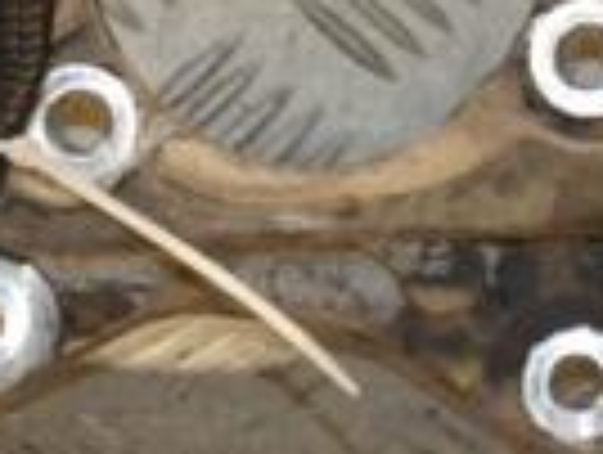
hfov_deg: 4.9
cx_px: 284
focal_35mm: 400
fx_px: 6980
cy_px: -126
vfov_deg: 3.7
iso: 800
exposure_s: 1/160
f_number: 5.3
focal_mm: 62
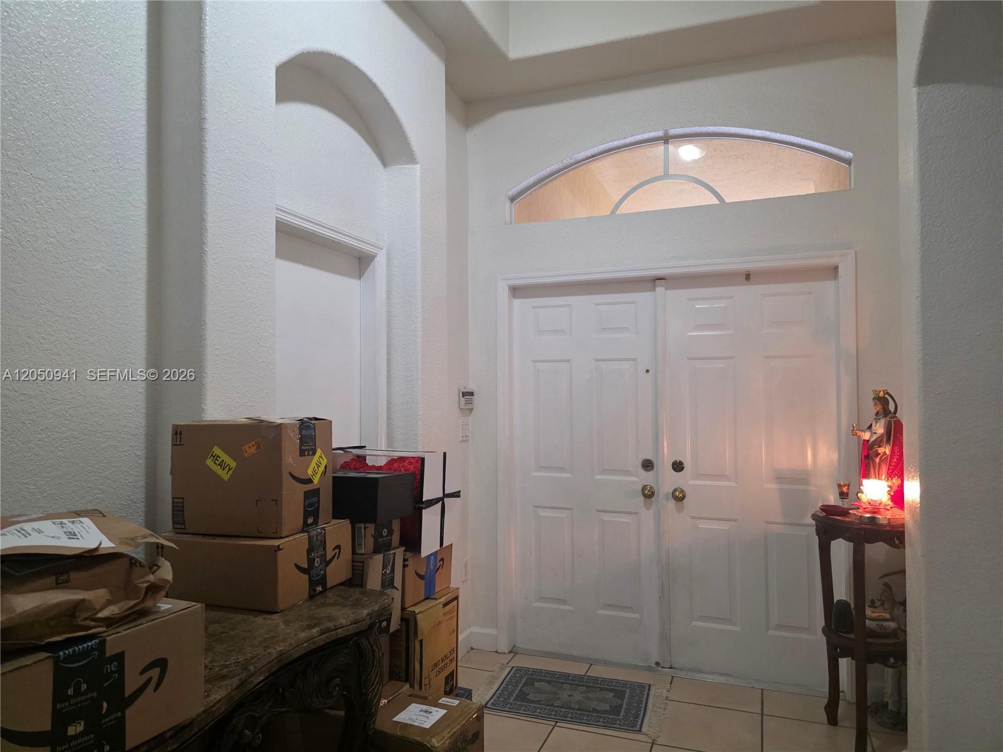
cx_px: 502
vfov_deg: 58.9
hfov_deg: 73.9
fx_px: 666
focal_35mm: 23
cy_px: 376
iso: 1000
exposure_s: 1/120
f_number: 1.7
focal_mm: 6.3
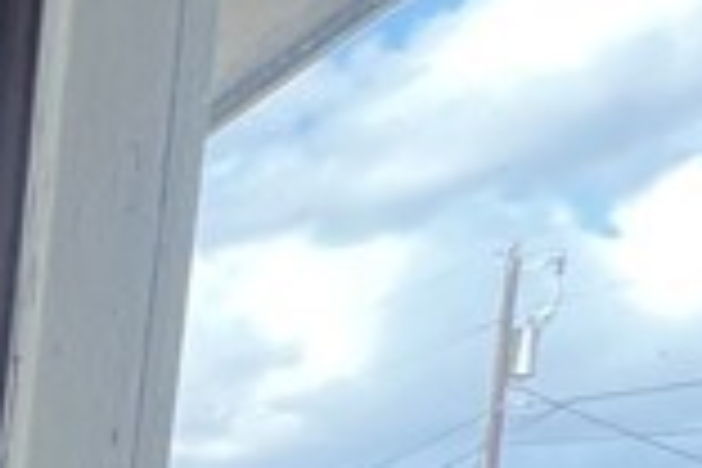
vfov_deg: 12.9
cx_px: -1148
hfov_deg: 13.3
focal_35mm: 89
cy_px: 999
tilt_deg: -9.2
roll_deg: +0.1
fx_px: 1735
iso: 80
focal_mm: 1.57
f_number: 1.8
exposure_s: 1/120
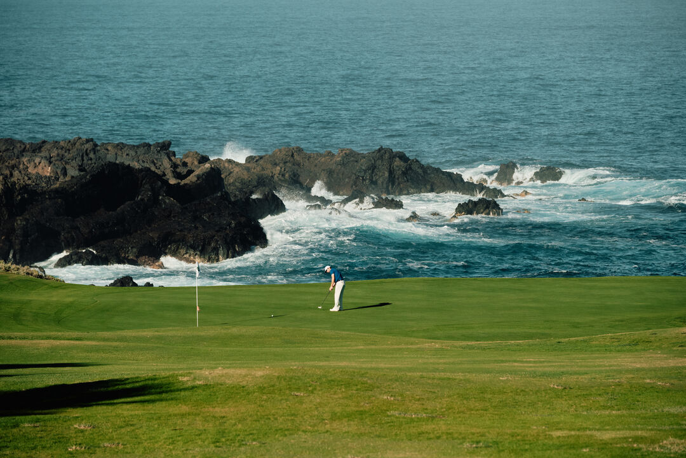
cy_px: 229
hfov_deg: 10.2
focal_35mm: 202
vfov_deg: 6.8
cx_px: 343
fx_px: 3849
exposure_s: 1/1000
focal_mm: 134.4
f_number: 5.6
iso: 200
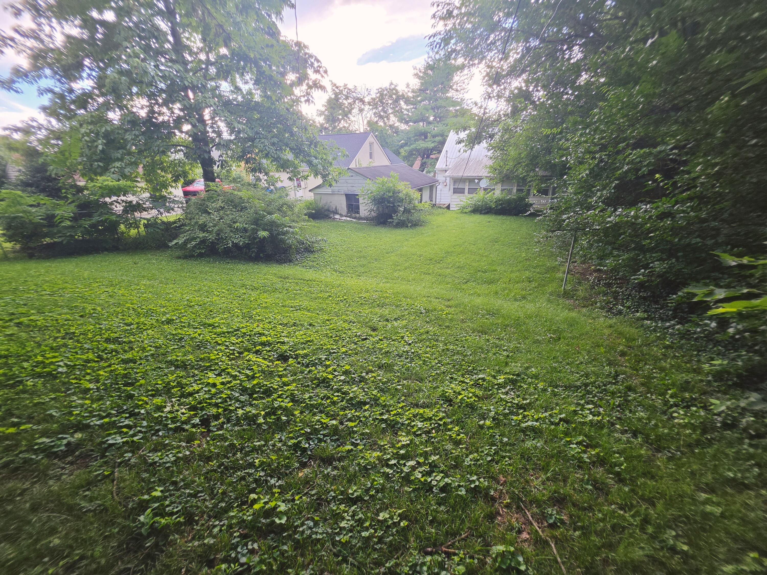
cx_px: 384
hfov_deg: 106.2
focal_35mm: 13
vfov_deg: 89.9
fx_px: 288
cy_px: 288
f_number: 1.9
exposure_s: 1/120
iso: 32
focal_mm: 2.2
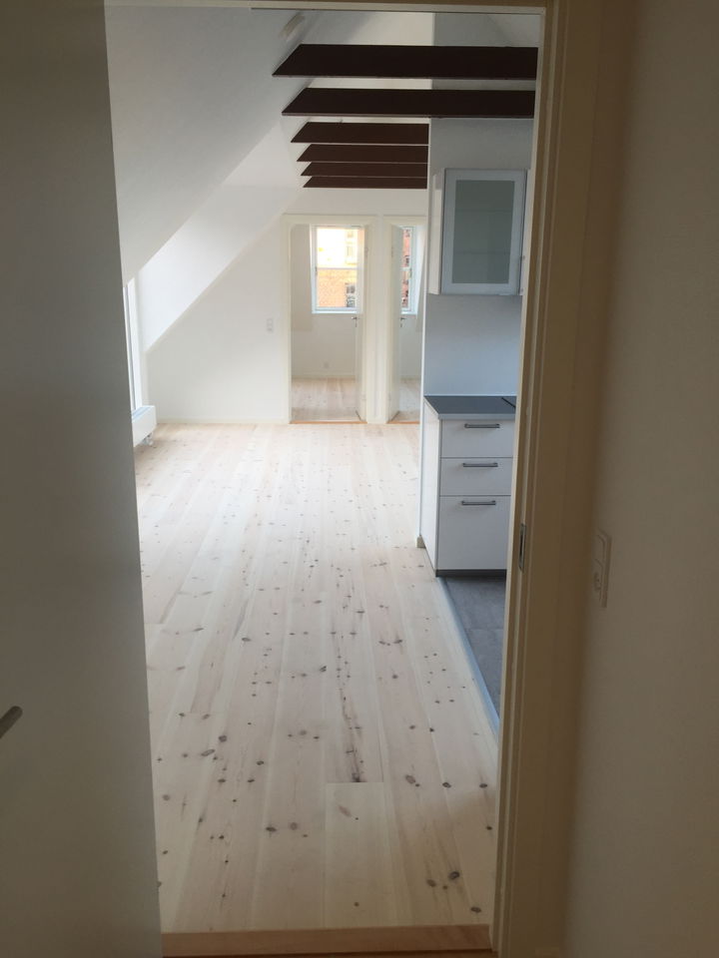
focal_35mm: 29
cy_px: 479
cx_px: 360
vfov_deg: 61.7
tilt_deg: -13.4
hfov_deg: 48.2
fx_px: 803
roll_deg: -0.7
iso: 40
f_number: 2.2
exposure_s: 1/50
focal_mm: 4.15
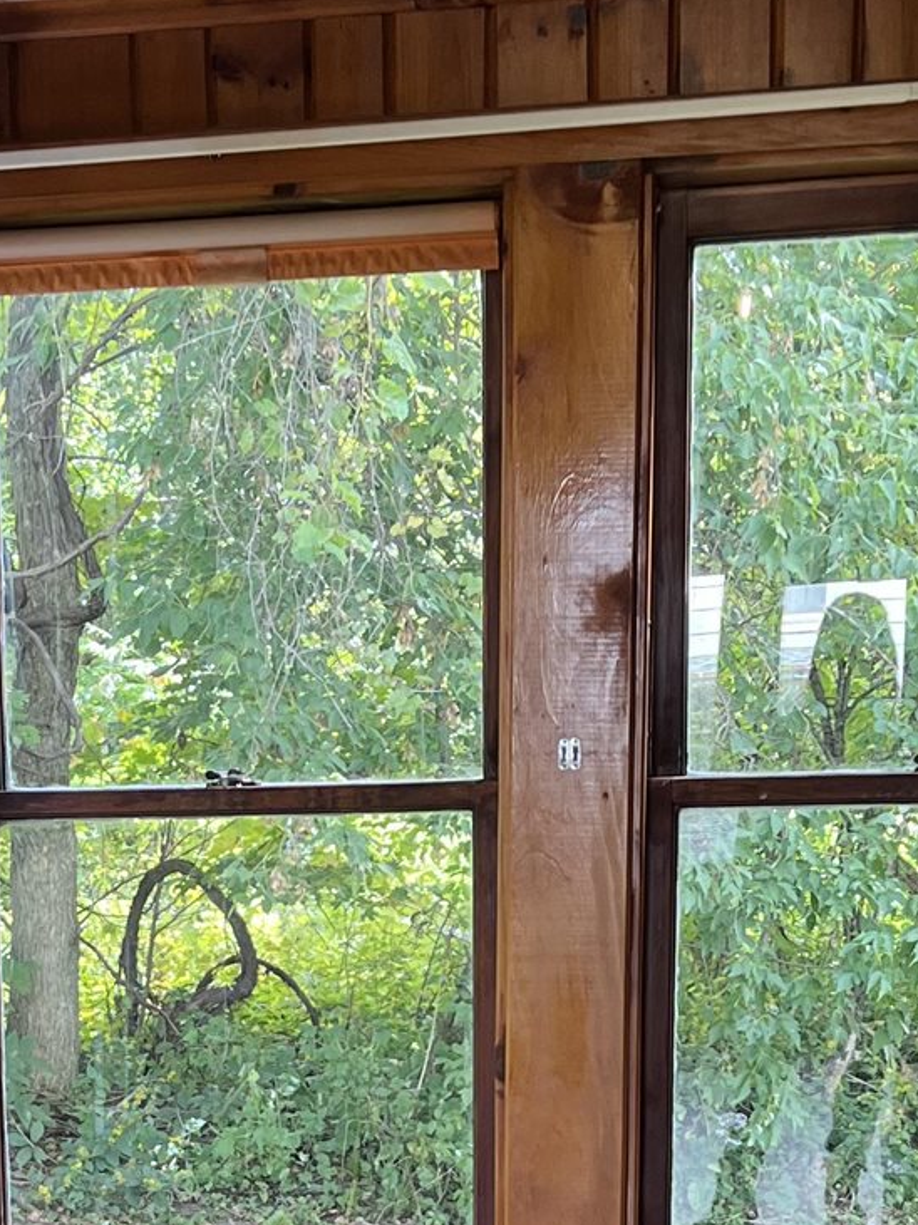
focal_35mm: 82
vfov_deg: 22.6
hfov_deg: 17.9
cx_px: 204
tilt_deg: -11.3
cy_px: 1302
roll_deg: +2.1
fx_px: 2900
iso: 80
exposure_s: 1/122
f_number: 1.6
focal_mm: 5.1
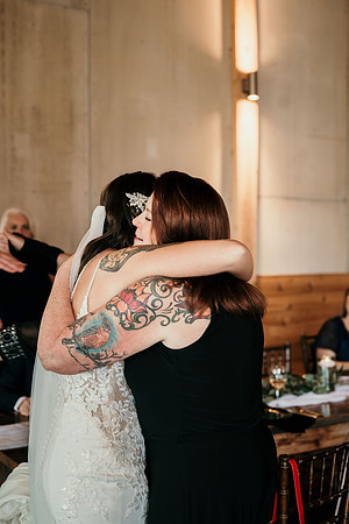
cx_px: 174
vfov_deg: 39.6
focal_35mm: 50
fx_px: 727
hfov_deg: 27.0
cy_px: 262
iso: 500
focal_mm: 50
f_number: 3.2
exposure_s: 1/80
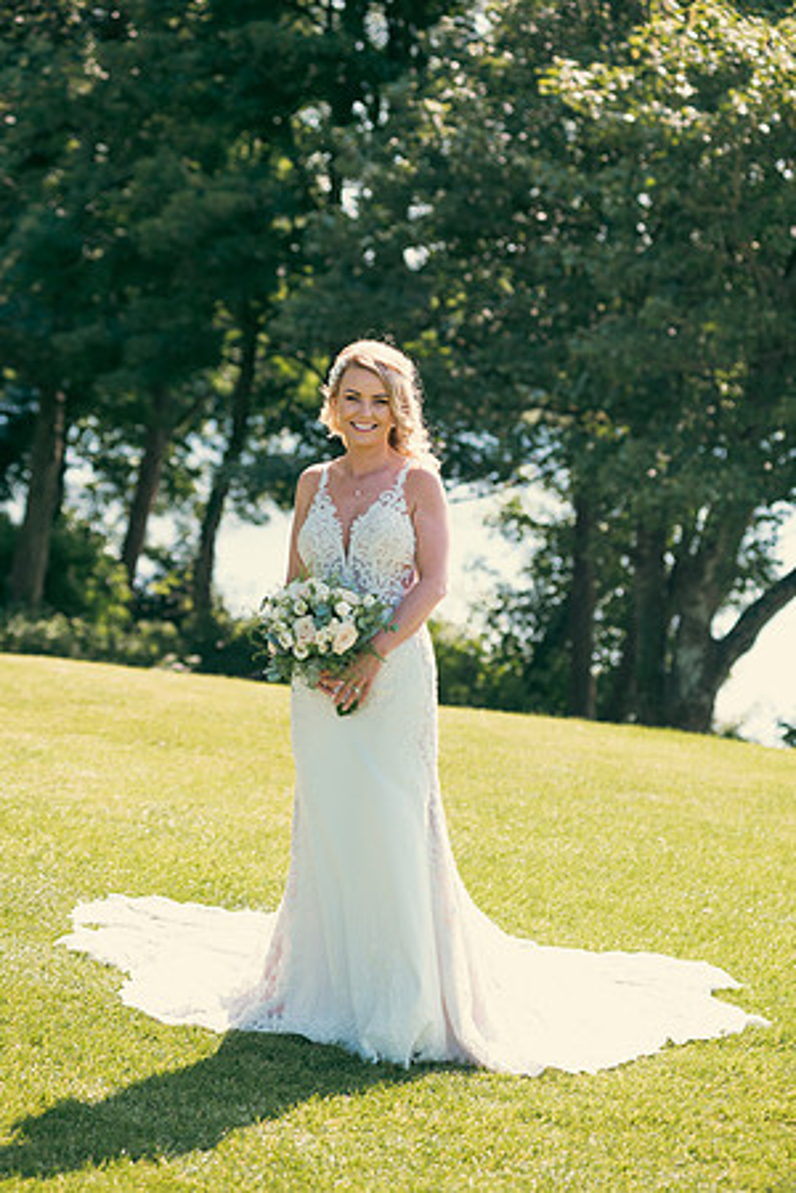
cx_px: 398
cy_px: 596
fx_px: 2852
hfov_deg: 15.9
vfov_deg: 23.6
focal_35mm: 86
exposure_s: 1/250
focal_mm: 86
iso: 100
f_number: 3.5
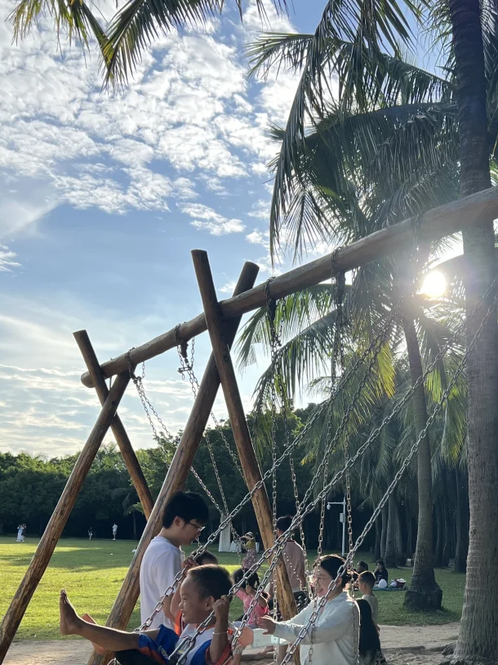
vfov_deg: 40.1
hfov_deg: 30.9
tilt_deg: +2.0
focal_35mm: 46
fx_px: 883
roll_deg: -2.3
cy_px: 497
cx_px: 381
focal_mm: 5.7
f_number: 1.5
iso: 50
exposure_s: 1/2404
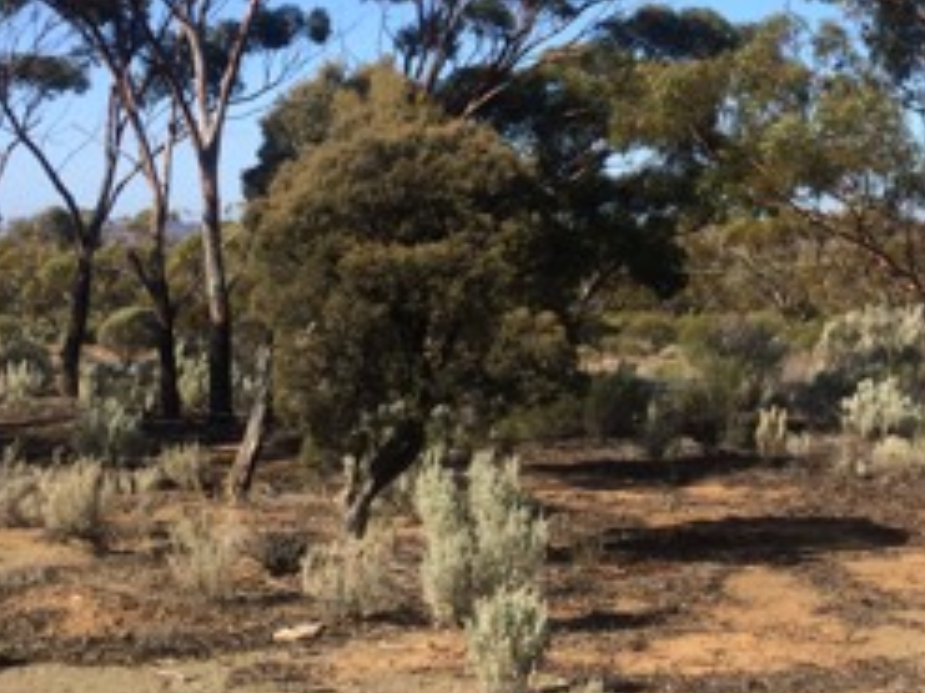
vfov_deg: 23.3
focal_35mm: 61
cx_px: 768
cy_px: 52
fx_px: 1629
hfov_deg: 30.7
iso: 32
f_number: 2.2
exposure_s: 1/1414
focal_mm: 4.15
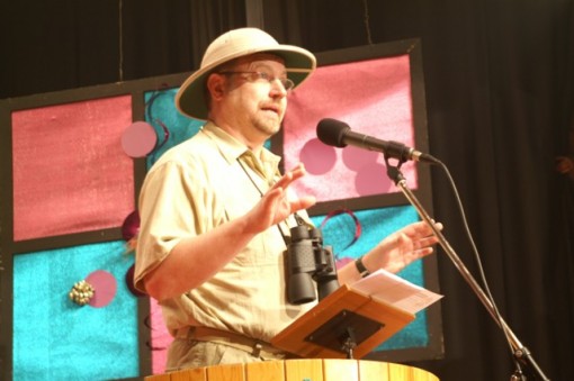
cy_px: 190
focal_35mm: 128
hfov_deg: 16.1
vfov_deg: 10.7
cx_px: 287
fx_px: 2031
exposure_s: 1/10
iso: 400
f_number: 5.6
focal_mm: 85
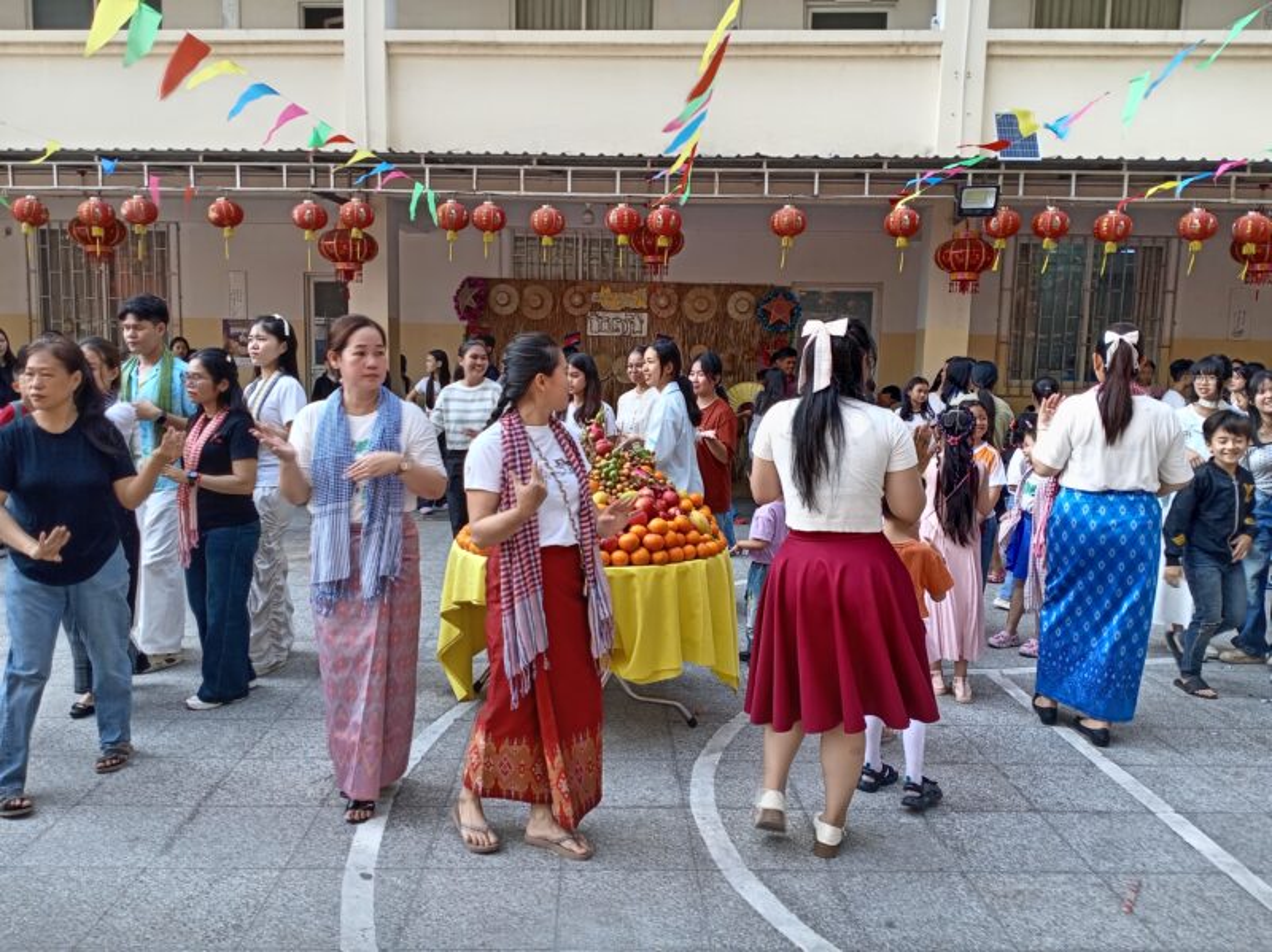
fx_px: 992
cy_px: 476
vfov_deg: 51.3
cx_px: 636
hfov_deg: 65.4
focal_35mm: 27
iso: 113
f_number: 1.8
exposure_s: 1/100
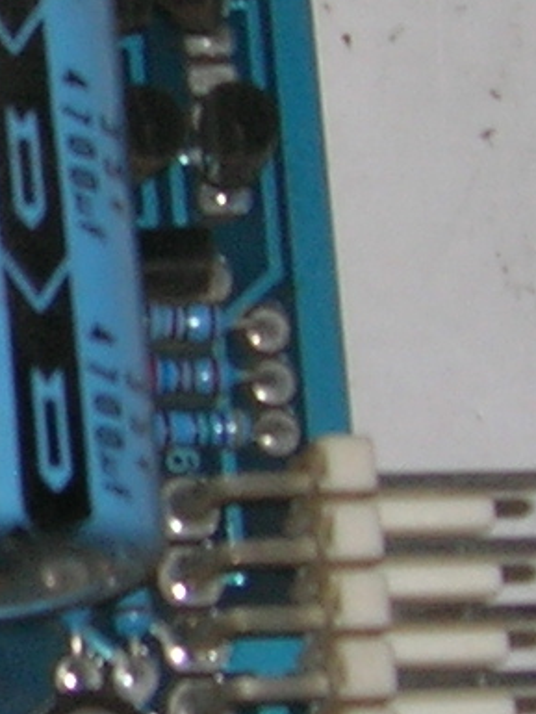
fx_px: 4168
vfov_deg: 9.8
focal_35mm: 202
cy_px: 150
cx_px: -625
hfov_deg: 7.0
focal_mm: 5.7
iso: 50
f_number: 2.9
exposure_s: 1/60.1
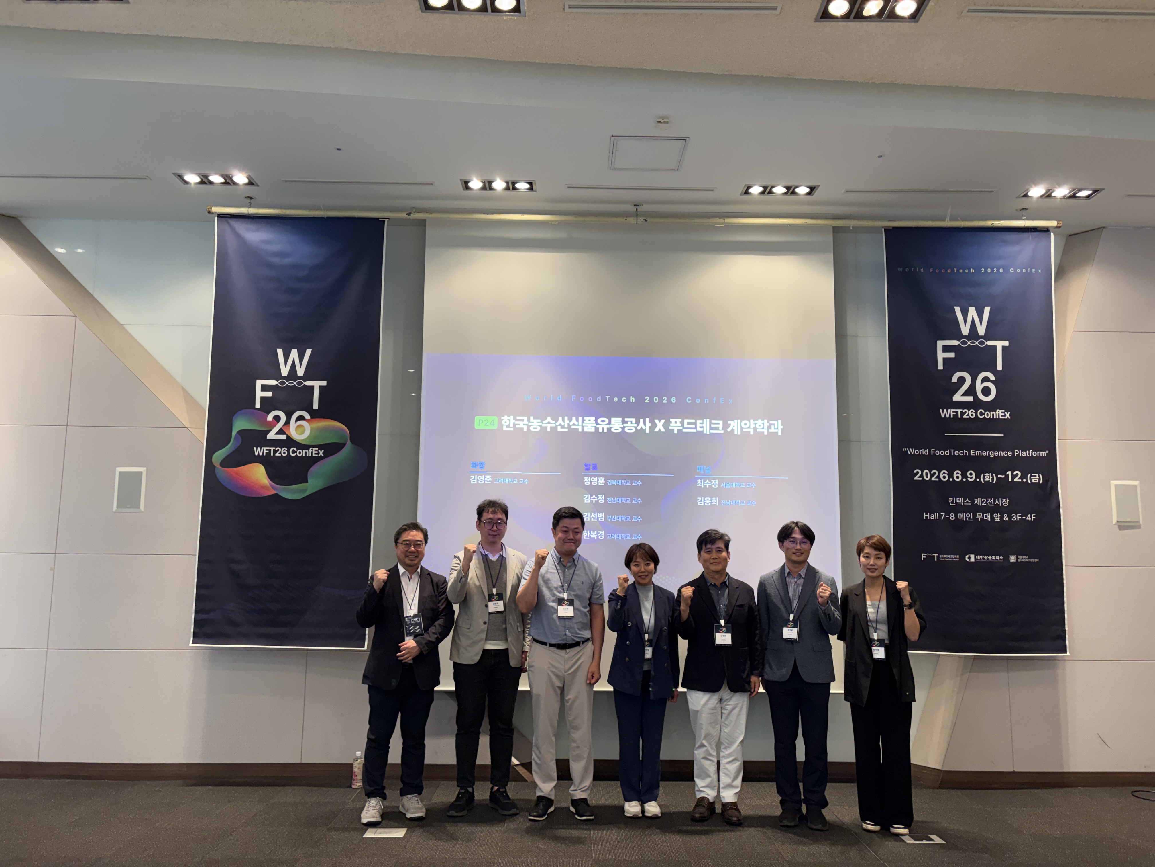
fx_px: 868
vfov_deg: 53.1
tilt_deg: +8.2
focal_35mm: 26
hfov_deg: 67.3
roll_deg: -0.5
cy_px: 434
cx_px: 578
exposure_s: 1/60
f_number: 1.6
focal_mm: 5.96
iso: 125
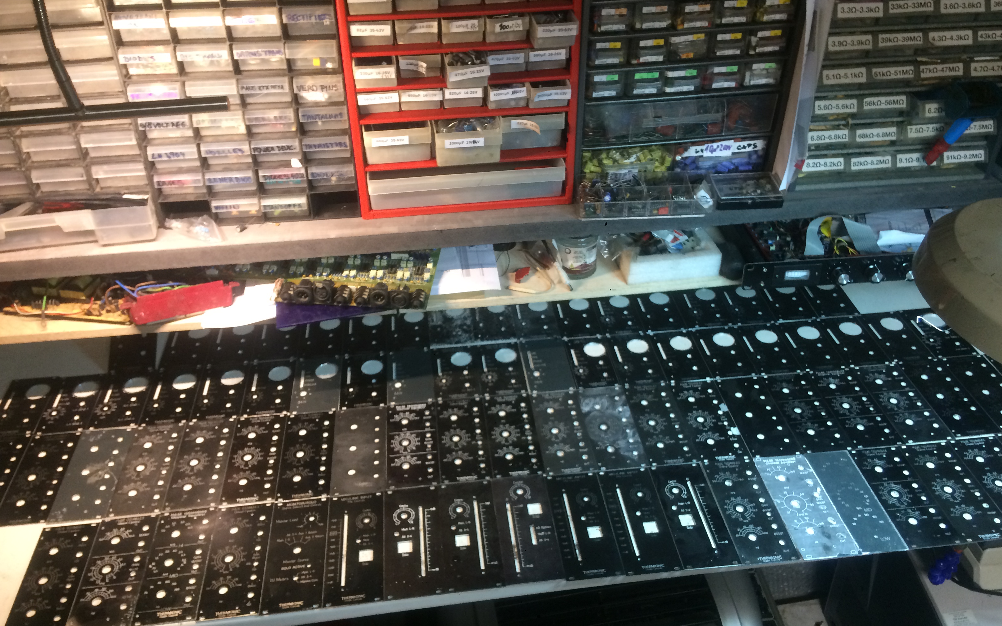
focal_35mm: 31
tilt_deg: -33.4
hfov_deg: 61.2
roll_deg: +1.3
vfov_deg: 40.6
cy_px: 296
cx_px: 504
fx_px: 847
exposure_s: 1/33
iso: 200
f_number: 2.2
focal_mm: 4.15
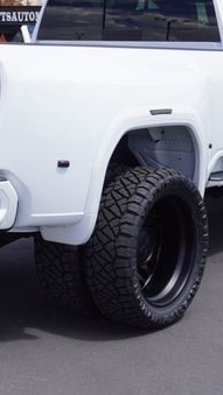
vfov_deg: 24.7
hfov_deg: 14.1
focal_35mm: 86
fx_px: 903
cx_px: 72
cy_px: 149
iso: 100
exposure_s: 1/125
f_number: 10
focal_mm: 29
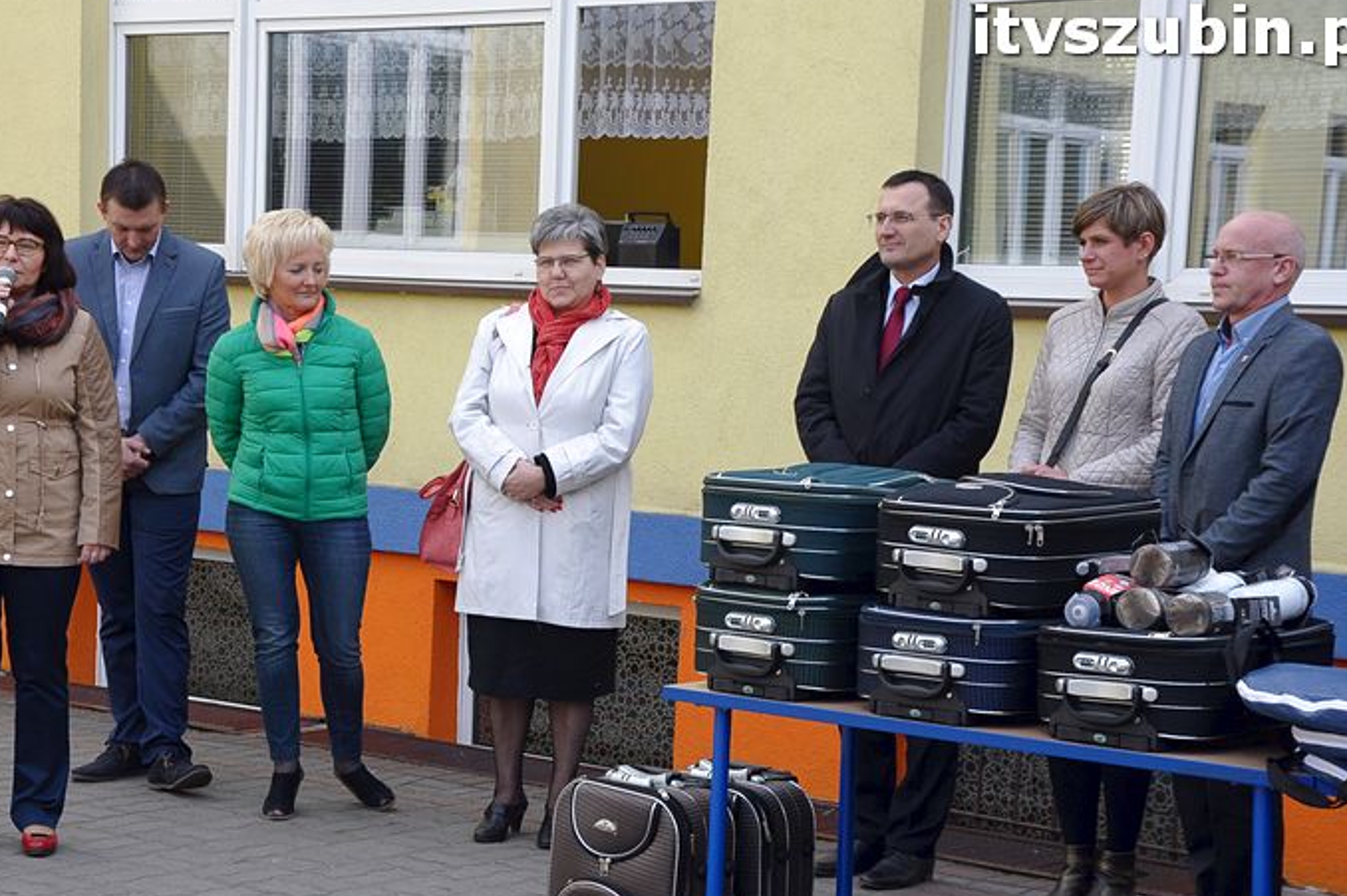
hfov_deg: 25.7
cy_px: 531
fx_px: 2954
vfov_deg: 17.2
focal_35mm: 79
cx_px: 576
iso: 500
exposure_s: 1/400
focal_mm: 42
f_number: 10
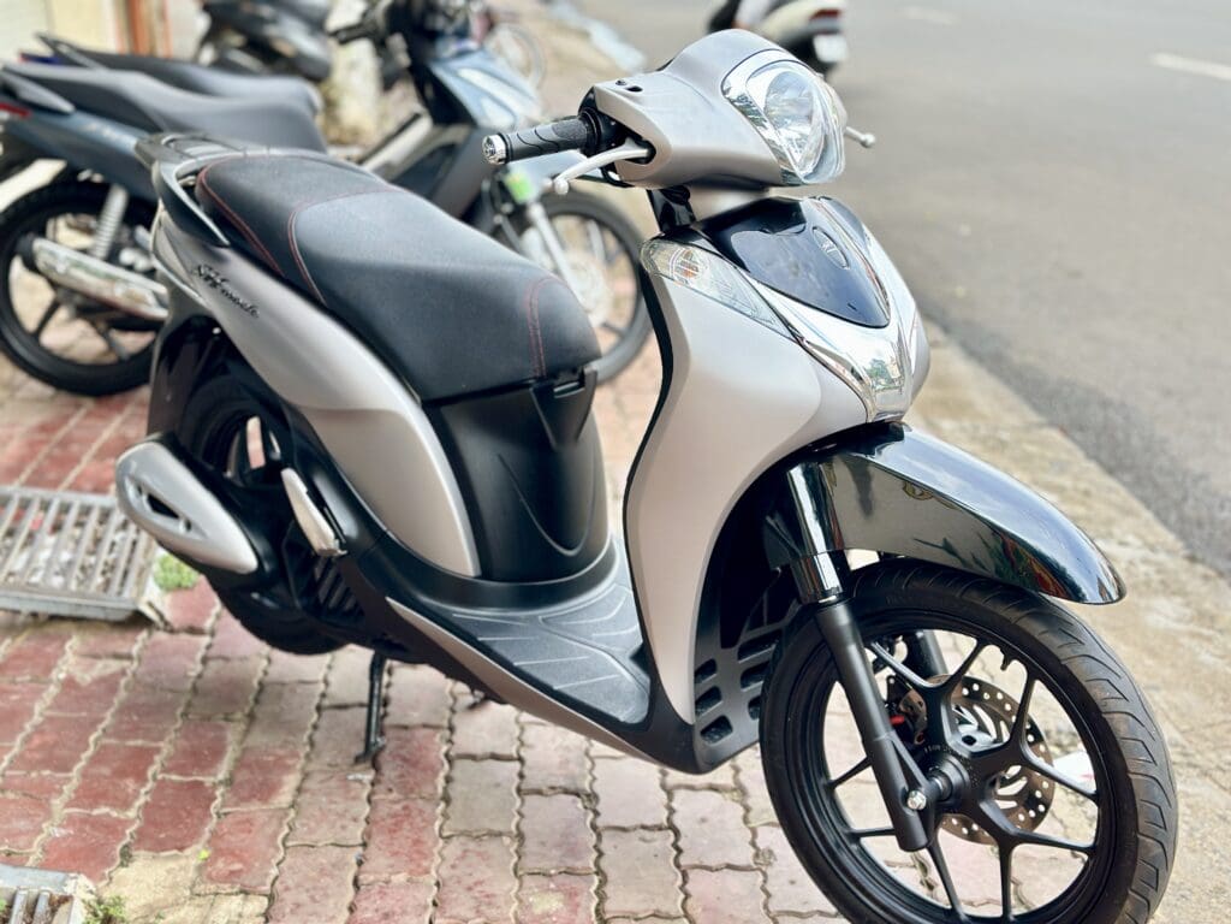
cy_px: 462
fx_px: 1707
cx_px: 616
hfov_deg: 39.7
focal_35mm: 48
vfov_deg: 30.3
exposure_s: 1/398
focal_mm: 6.86
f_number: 1.78
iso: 80
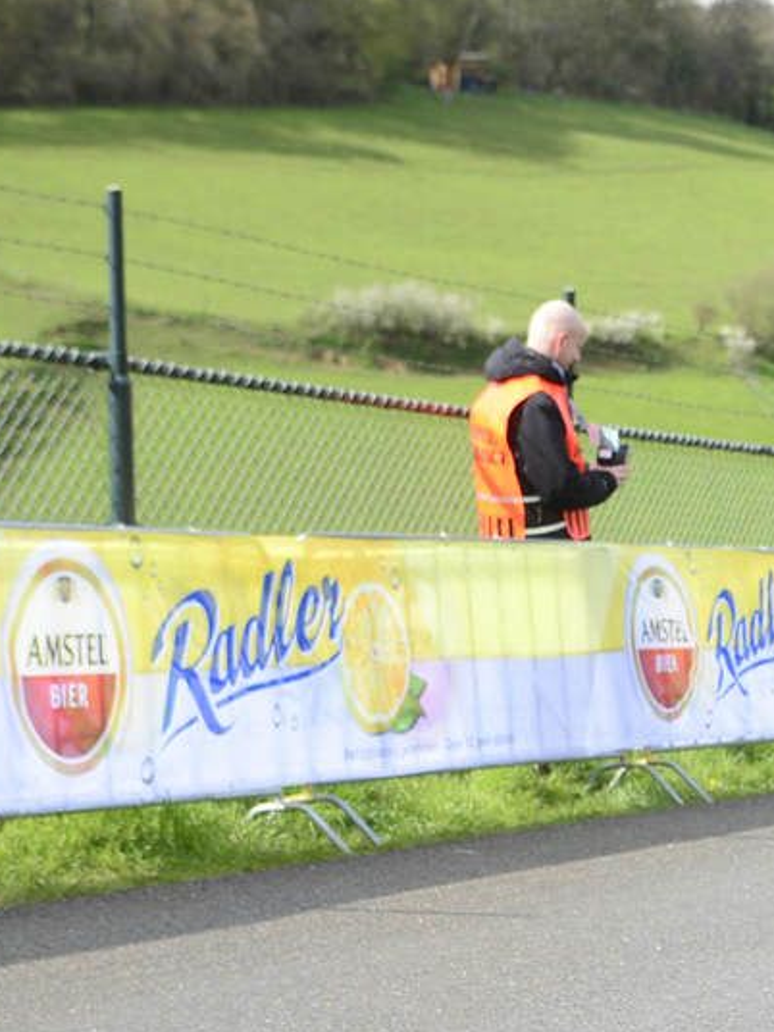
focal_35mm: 129
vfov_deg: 15.2
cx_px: 1005
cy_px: 761
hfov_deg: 11.2
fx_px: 3846
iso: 500
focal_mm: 60
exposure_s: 1/1000
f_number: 5
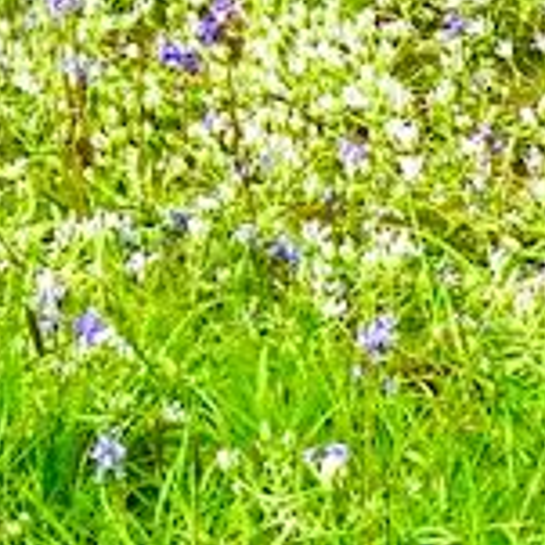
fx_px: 6288
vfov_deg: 4.9
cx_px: 1068
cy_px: 953
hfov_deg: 4.9
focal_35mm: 353
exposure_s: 1/103
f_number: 4
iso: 160
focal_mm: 10.6
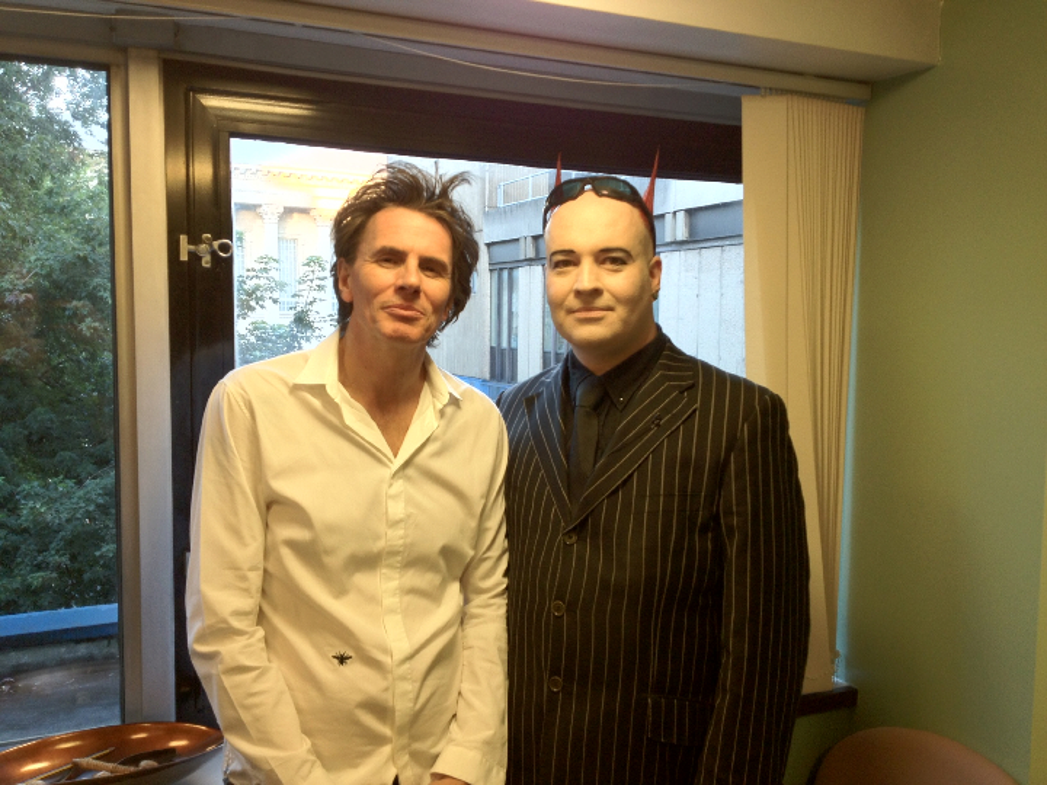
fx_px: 1059
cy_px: 392
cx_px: 524
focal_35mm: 35
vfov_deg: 40.7
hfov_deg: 52.6
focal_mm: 4.28
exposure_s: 1/20
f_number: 2.4
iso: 100
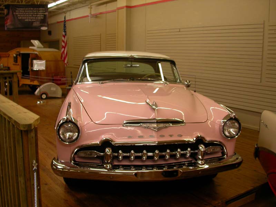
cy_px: 104
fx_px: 303
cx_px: 138
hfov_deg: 49.0
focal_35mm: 38
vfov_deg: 37.7
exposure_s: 1/53.3
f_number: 2.6
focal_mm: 7.85
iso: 100
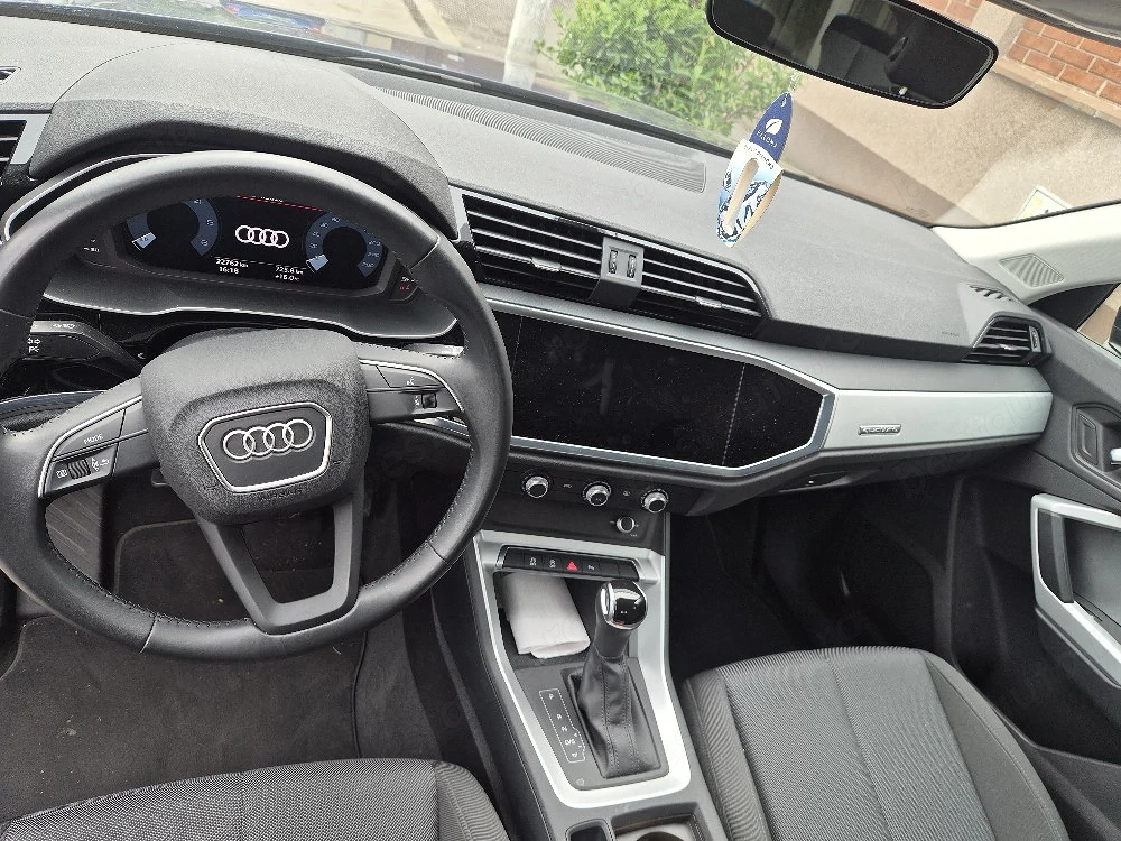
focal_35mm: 23
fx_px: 745
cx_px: 560
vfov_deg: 58.9
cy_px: 420
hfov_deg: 73.9
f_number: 1.8
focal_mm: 5.4
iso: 40
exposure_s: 1/182
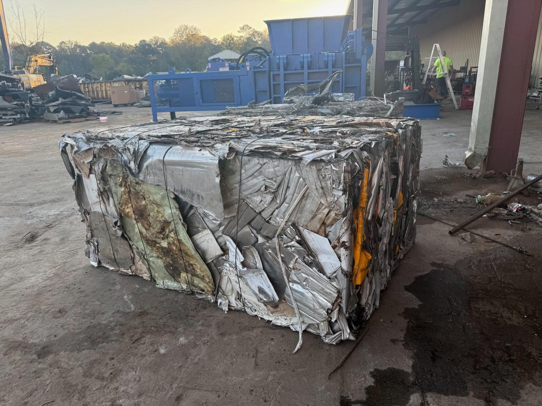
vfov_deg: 56.8
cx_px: 271
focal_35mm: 24
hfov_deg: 71.6
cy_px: 203
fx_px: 376
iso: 80
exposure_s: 1/351
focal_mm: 6.8
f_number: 1.8
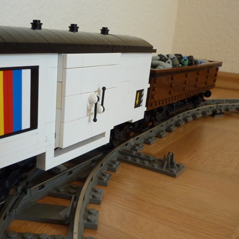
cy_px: 147
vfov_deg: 41.6
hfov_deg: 41.0
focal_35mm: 40
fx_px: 312
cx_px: 69
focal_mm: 4.1
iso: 200
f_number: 3.3
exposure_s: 1/30
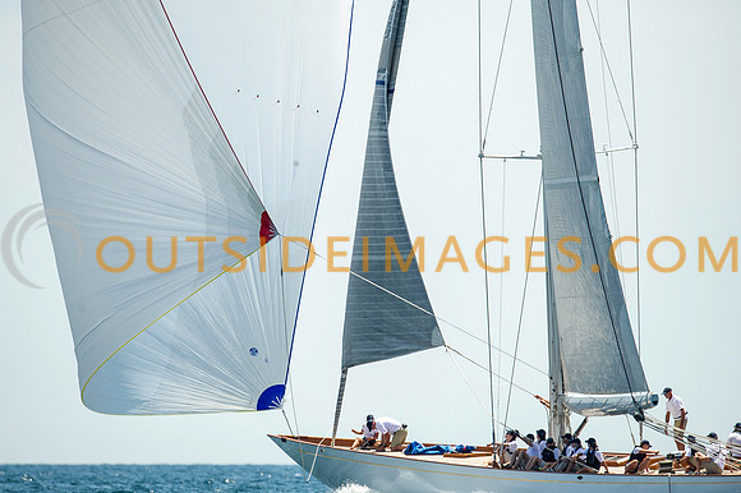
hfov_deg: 3.3
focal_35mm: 623
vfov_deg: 2.2
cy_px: 246
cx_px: 370
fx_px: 12822
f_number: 5
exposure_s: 1/3200
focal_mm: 600
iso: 400
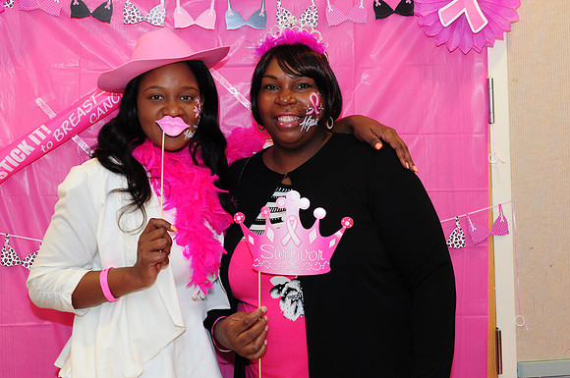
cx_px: 285
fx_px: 996
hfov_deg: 31.9
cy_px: 189
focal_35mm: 63
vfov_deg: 21.5
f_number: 5.6
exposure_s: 1/60
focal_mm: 42
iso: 640
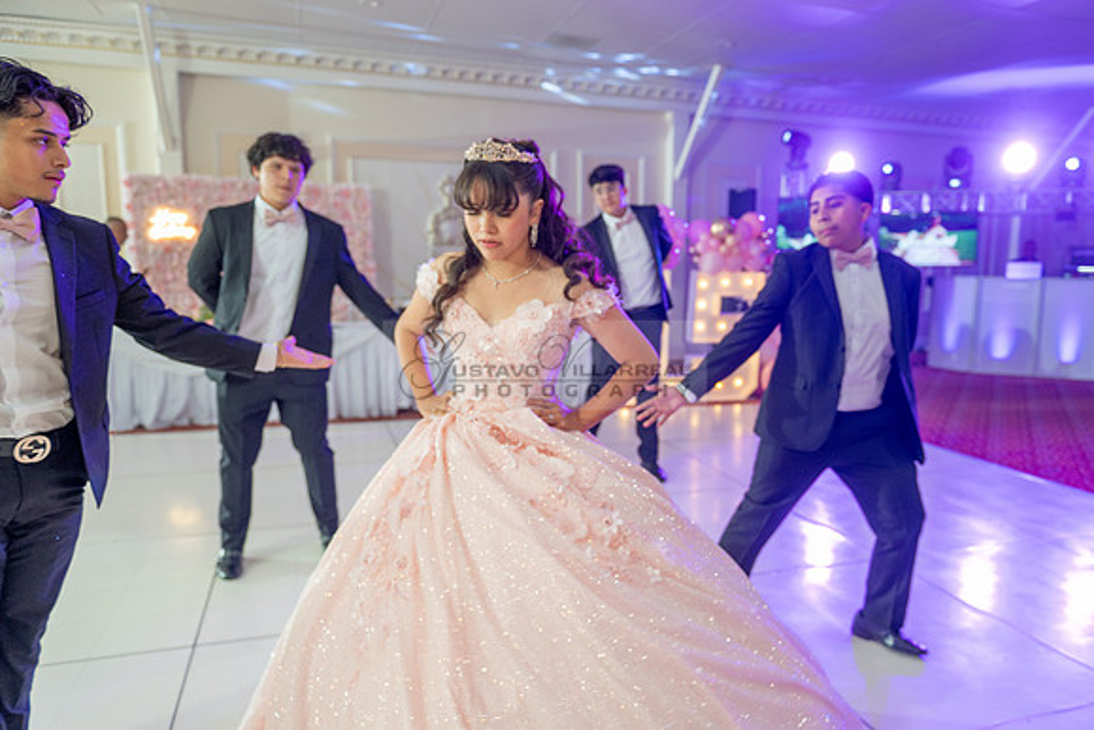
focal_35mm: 27
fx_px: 826
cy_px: 385
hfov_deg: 66.8
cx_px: 619
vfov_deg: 47.7
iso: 400
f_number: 2.8
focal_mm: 24
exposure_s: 1/100
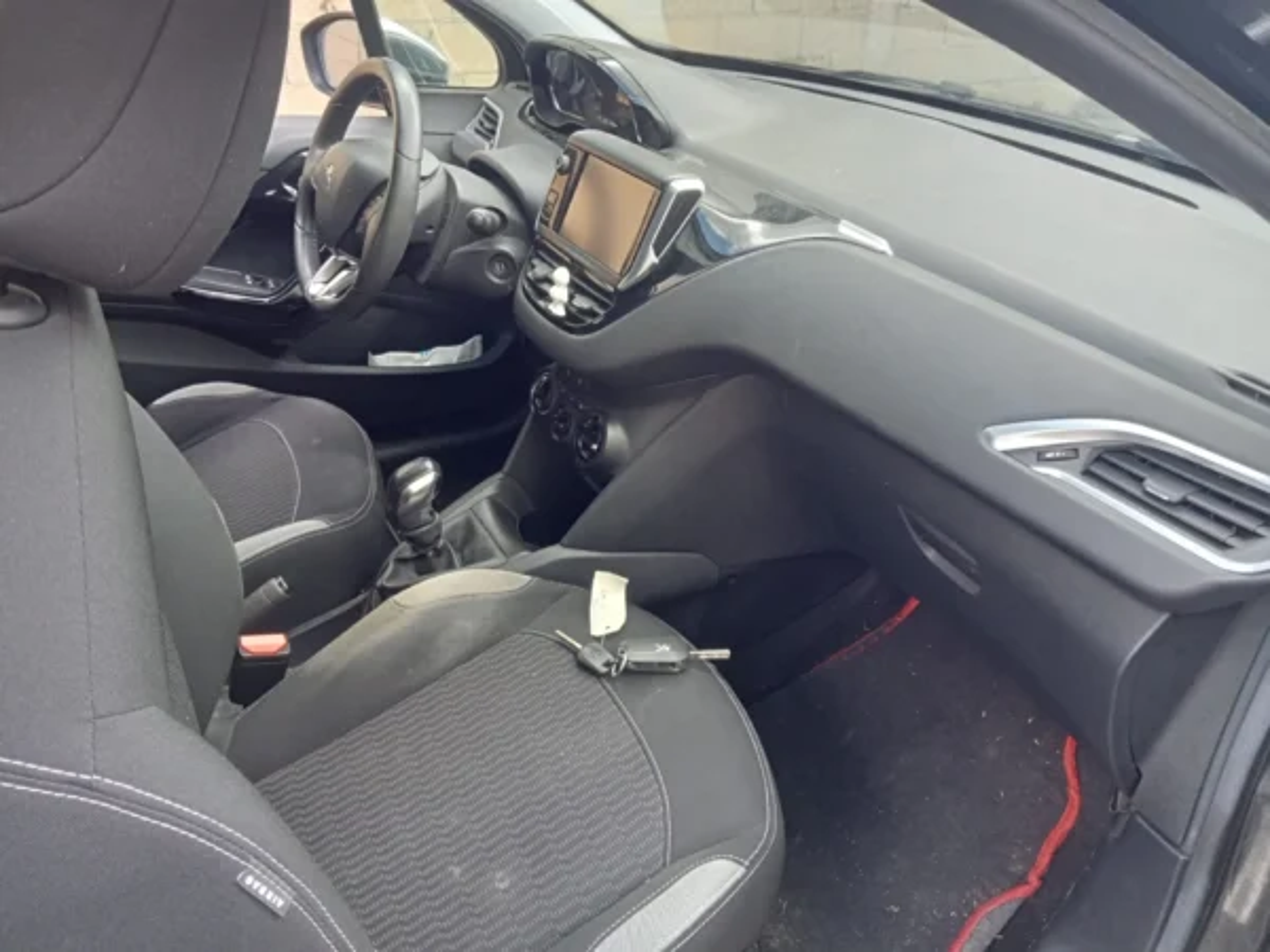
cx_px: 635
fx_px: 1027
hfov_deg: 63.4
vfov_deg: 49.7
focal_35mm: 28
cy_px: 476
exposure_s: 1/50
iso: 120
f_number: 2.2
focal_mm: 3.46
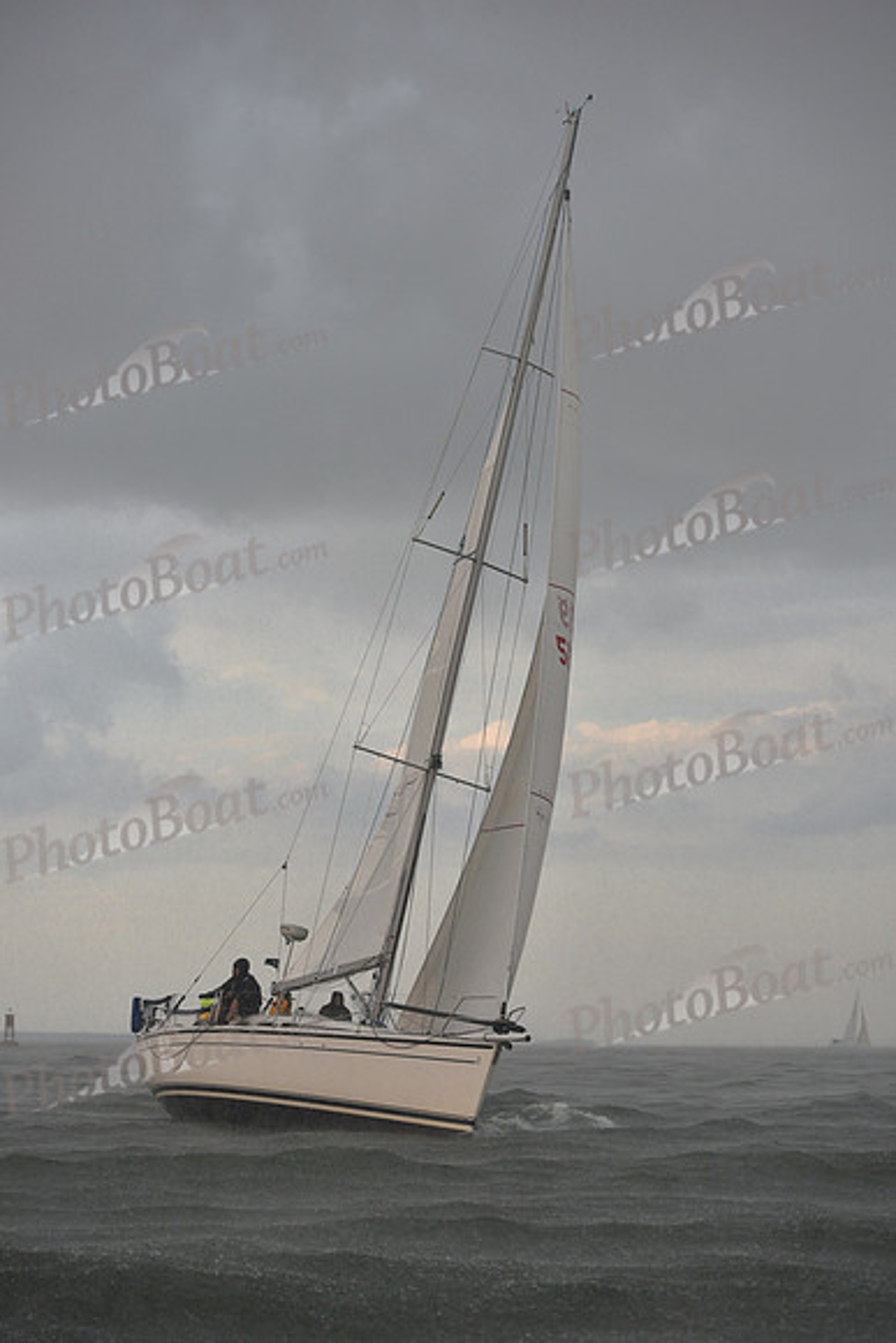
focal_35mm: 75
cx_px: 448
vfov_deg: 27.0
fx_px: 2798
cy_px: 672
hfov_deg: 18.2
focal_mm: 75
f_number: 4
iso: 400
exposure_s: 1/500
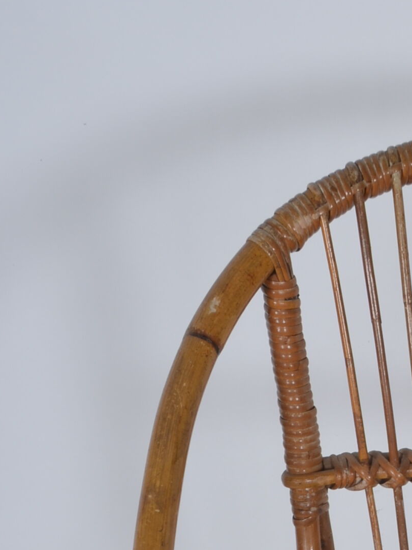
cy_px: 848
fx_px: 1873
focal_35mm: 118
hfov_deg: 12.0
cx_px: 602
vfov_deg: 15.3
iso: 100
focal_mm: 24
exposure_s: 1/125
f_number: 14
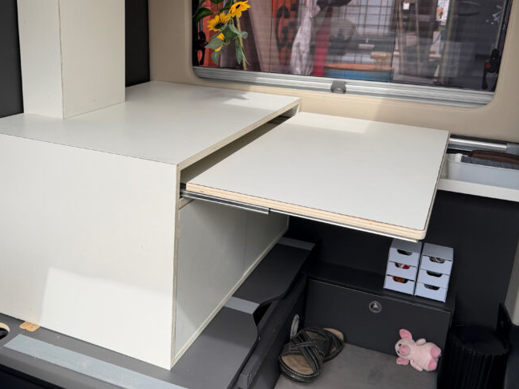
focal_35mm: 38
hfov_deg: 48.4
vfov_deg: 37.6
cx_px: 189
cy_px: 167
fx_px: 570
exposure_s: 1/1949
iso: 100
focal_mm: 6.76
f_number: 1.78
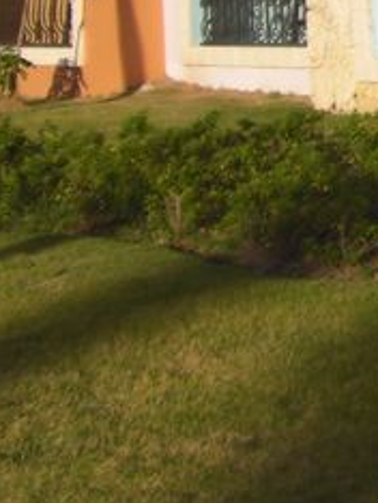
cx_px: 956
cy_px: -181
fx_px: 2413
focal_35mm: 166
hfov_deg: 8.1
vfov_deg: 11.5
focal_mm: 6.2
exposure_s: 1/160
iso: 64
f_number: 8
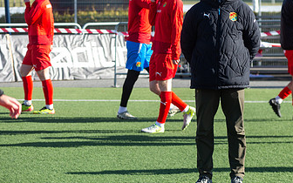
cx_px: 227
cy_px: 78
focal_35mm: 167
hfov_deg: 12.5
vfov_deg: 7.9
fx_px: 1334
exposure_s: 1/1000
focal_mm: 95
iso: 320
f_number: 3.5
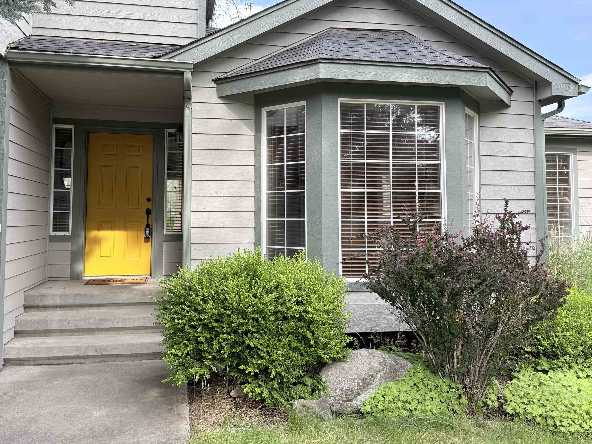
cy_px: 189
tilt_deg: +3.3
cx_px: 259
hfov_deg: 63.2
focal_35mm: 28
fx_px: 479
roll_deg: -0.4
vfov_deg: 49.6
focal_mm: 6.76
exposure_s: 1/979
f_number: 1.78
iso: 100
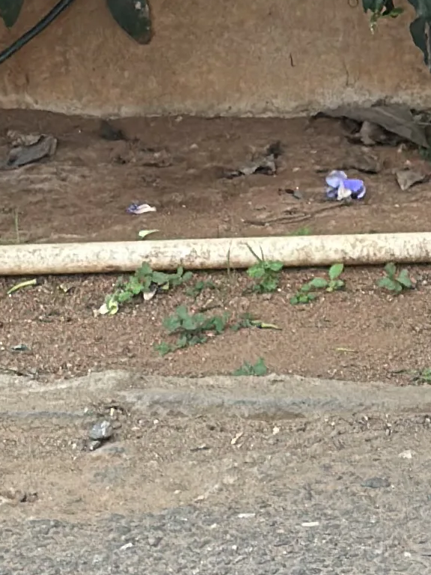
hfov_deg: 5.7
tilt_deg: -2.0
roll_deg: -0.7
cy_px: -862
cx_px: 979
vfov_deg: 7.3
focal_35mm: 252
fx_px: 4183
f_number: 1.78
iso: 100
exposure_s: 1/172
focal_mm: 6.86
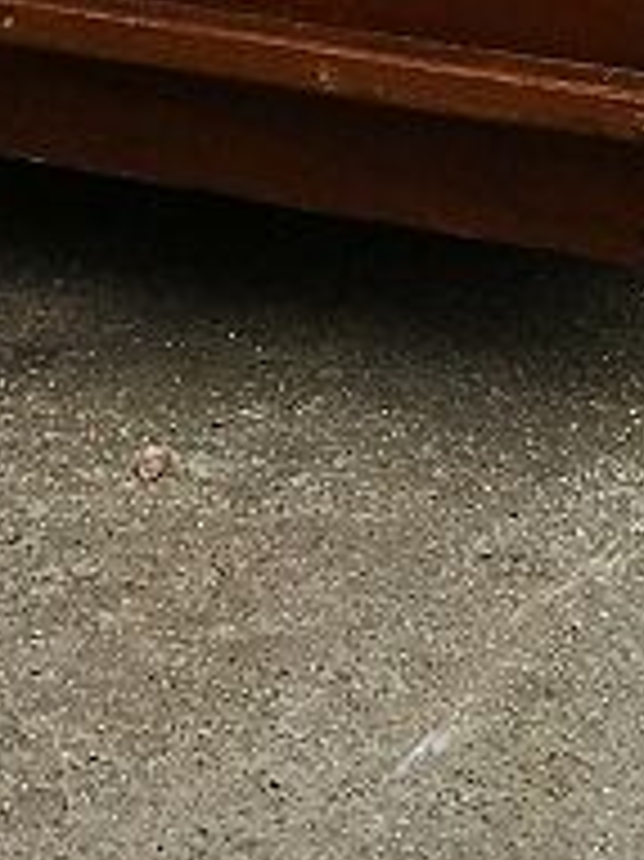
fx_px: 3874
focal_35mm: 156
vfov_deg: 11.1
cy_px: -1018
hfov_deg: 9.5
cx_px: 32
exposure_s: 1/119
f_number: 1.8
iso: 50
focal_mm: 3.95
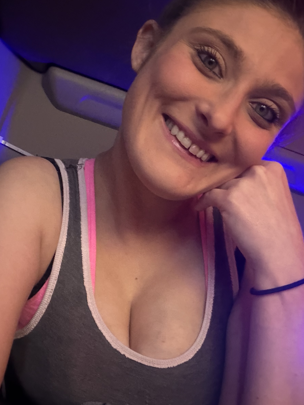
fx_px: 457
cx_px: 125
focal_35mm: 39
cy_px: 204
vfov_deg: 47.9
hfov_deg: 36.7
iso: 1000
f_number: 1.9
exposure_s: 1/15
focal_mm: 2.71
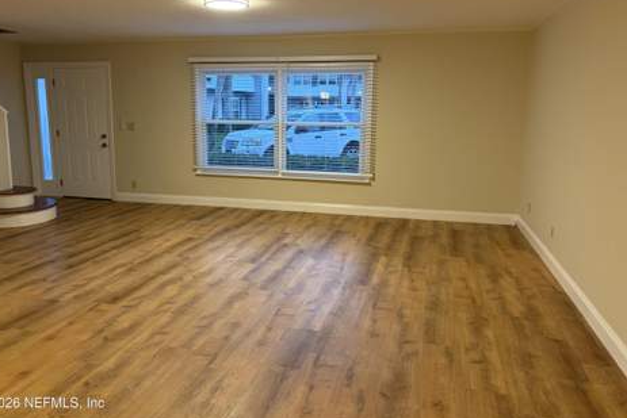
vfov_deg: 46.3
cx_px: 303
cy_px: 181
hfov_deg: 65.4
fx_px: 488
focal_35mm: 28
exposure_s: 1/60
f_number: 1.6
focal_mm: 5.96
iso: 250
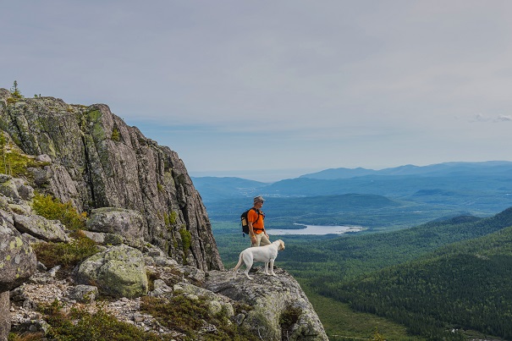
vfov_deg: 31.9
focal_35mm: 42
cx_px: 256
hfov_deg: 46.4
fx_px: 597
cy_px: 170
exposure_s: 1/200
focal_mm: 42
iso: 64
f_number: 7.1
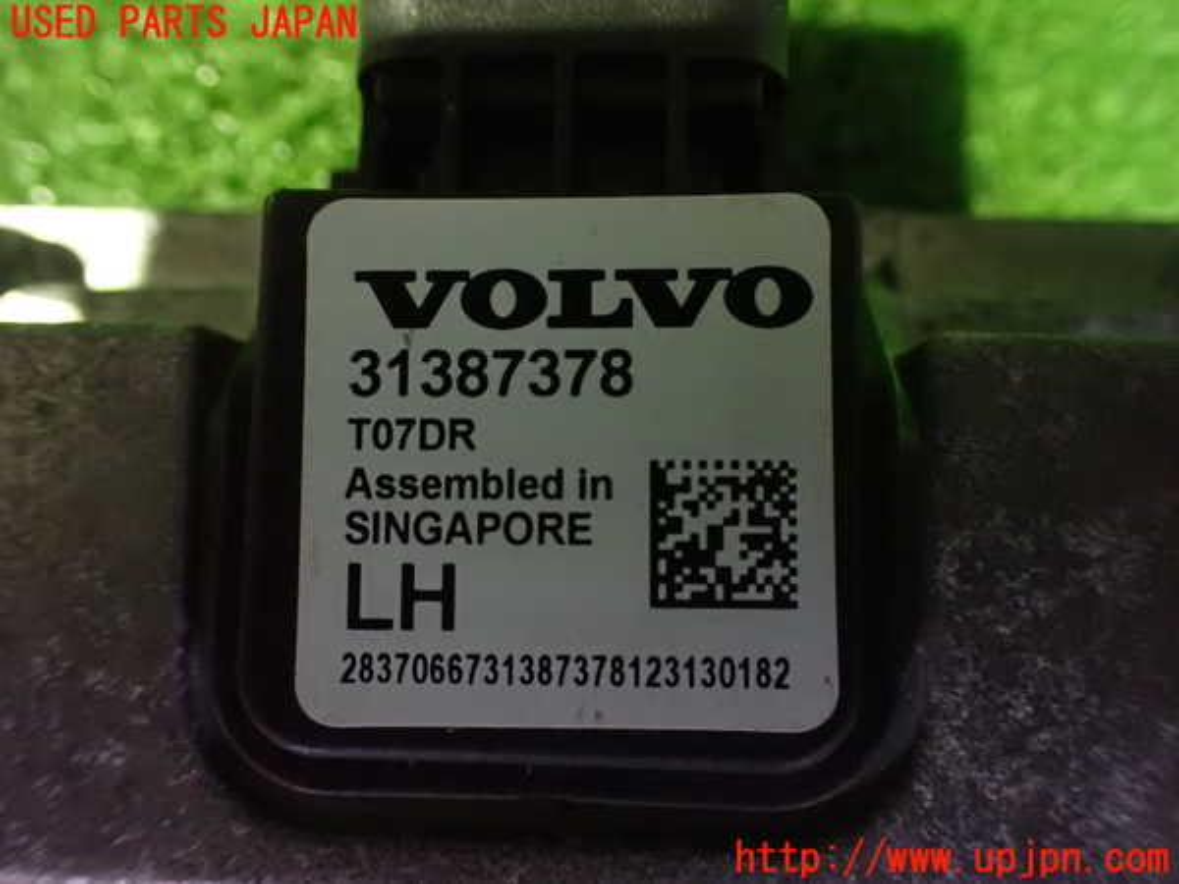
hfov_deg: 60.0
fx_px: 1022
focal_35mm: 30
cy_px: 442
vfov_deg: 46.8
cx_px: 590
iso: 1600
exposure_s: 1/20
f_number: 2.3
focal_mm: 5.4
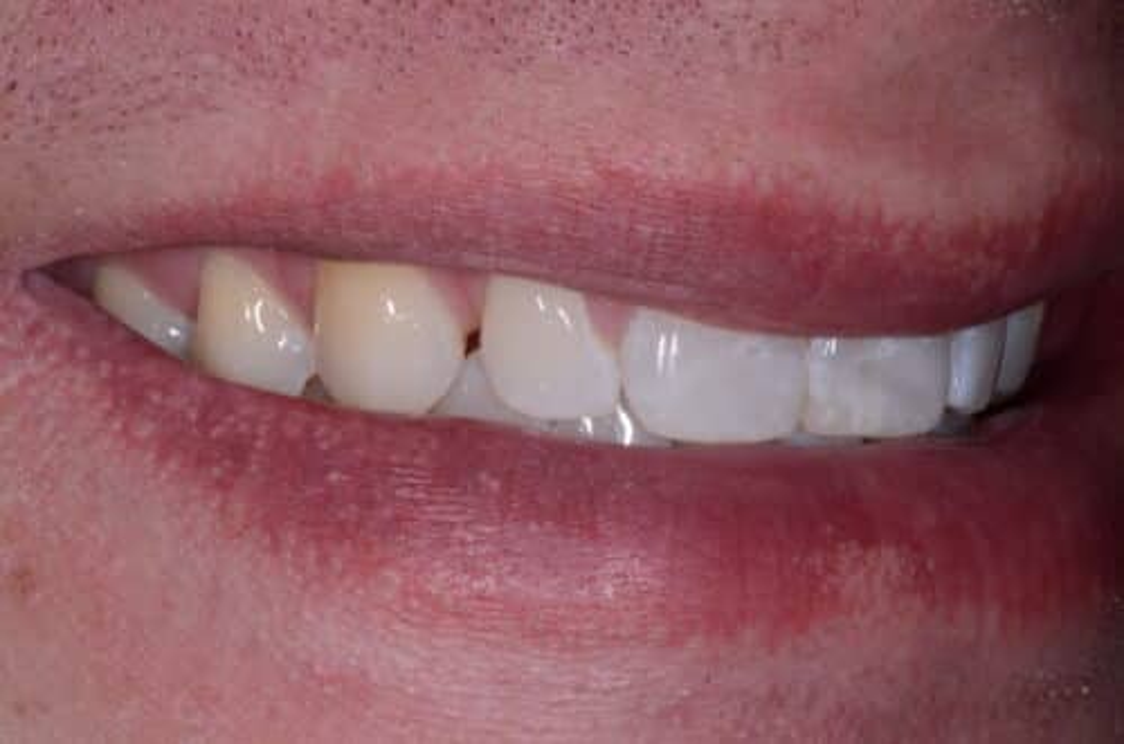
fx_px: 3972
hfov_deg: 16.1
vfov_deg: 10.7
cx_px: 562
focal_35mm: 128
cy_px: 372
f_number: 32
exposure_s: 1/250
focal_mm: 85
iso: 200
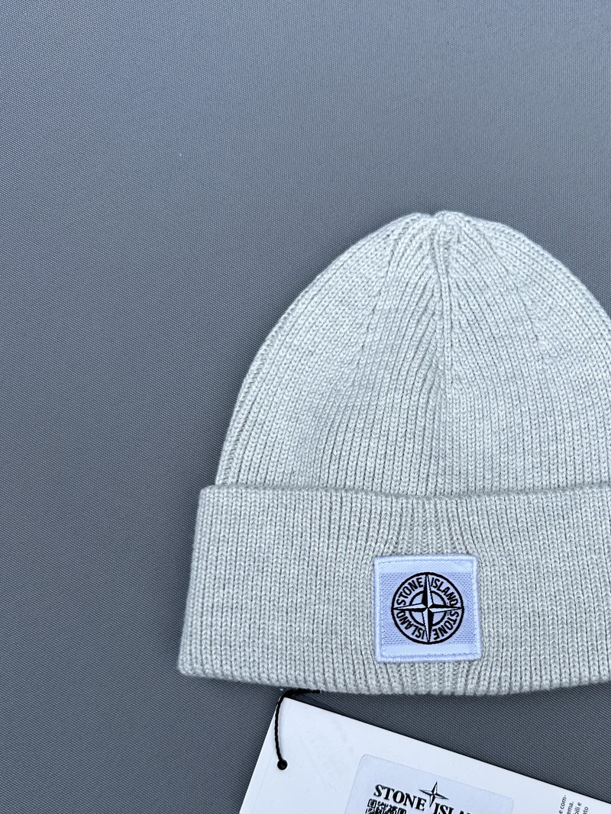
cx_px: 440
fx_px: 847
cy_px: 510
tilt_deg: -80.3
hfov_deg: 38.8
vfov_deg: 50.8
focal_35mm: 36
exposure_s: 1/564
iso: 80
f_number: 1.78
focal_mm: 6.86
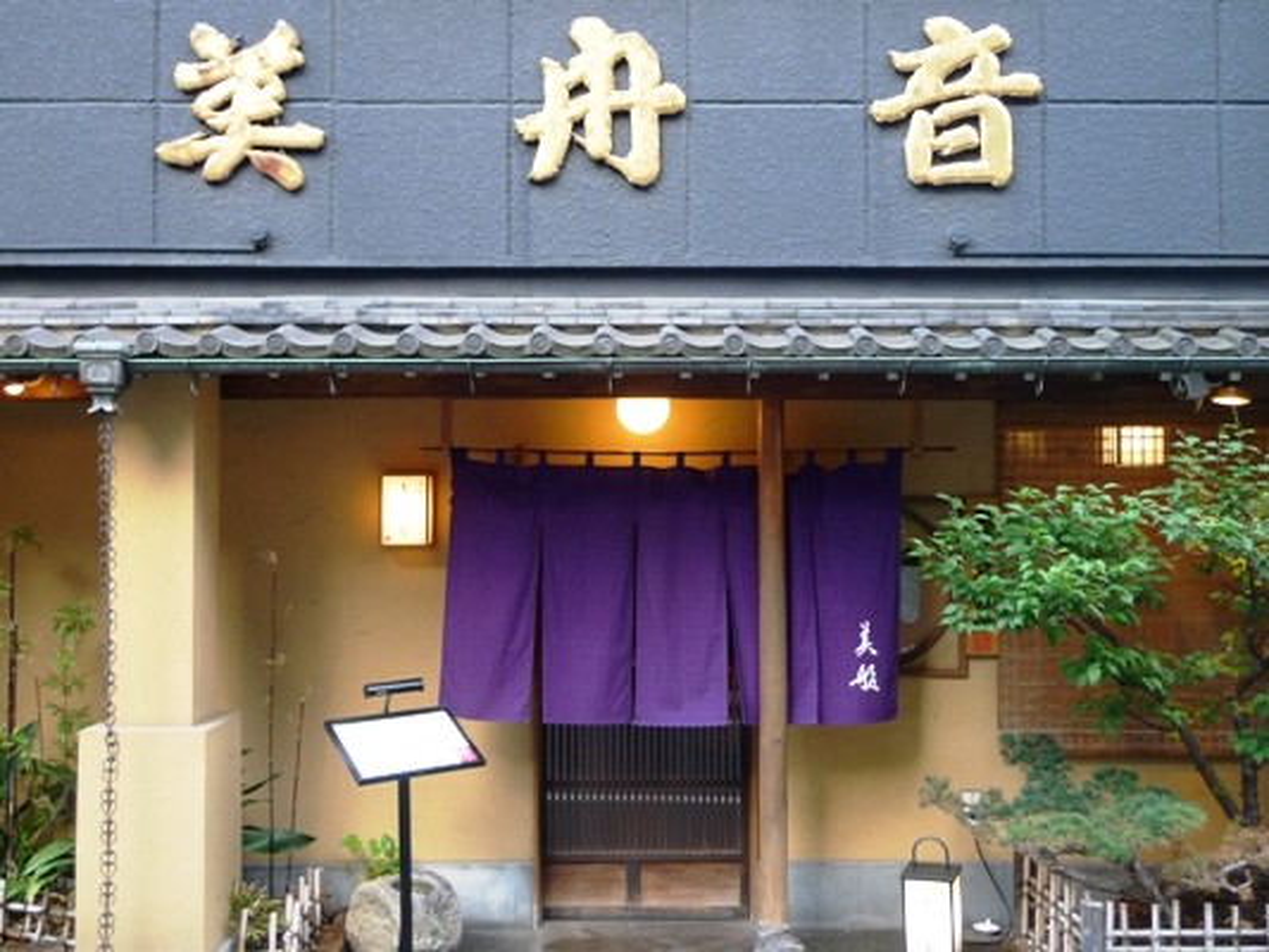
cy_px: 476
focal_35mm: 37
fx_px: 1357
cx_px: 634
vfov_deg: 38.7
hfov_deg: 50.1
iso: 200
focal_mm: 7.9
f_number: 2.4
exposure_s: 1/50
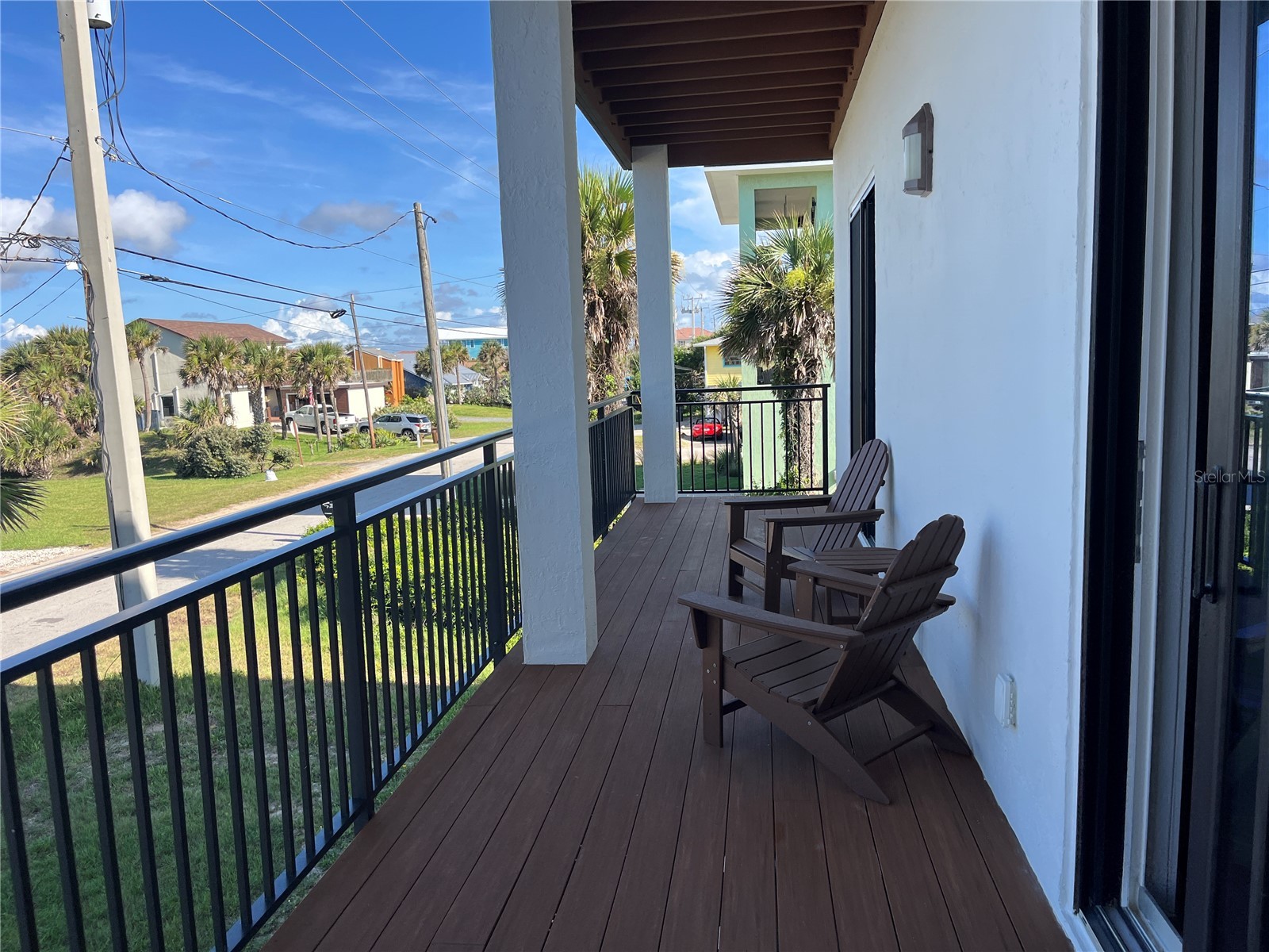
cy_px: 476
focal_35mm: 26
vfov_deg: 53.1
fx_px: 953
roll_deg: +1.9
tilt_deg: -5.5
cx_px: 634
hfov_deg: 67.3
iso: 50
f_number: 1.6
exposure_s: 1/1558
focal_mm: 5.1
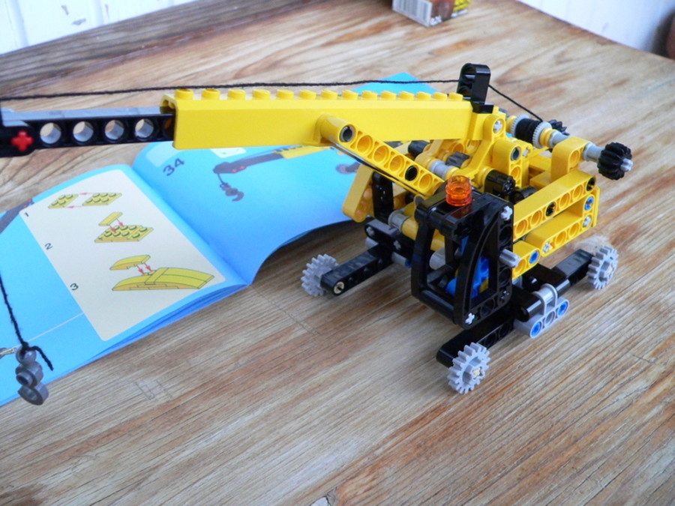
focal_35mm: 36
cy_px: 253
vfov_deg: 39.7
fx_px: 702
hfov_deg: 51.4
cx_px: 338
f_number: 2.8
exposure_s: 1/60
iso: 400
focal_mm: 6
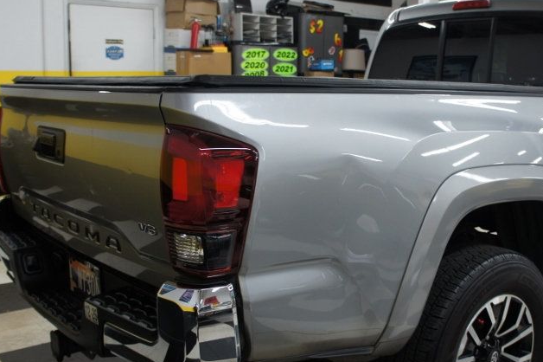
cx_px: 383
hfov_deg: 43.6
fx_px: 663
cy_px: 195
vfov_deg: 30.5
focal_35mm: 44
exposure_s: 1/30
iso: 200
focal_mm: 18
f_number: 3.5
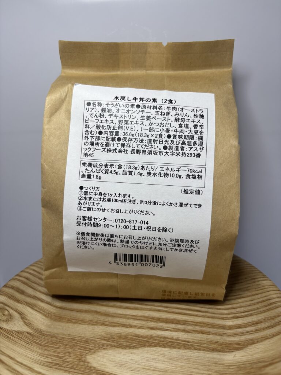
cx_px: 140
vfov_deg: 67.3
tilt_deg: -17.9
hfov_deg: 53.1
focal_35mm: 26
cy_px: 188
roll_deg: +4.1
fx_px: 281
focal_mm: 5.96
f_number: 1.6
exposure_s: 1/121
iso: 40
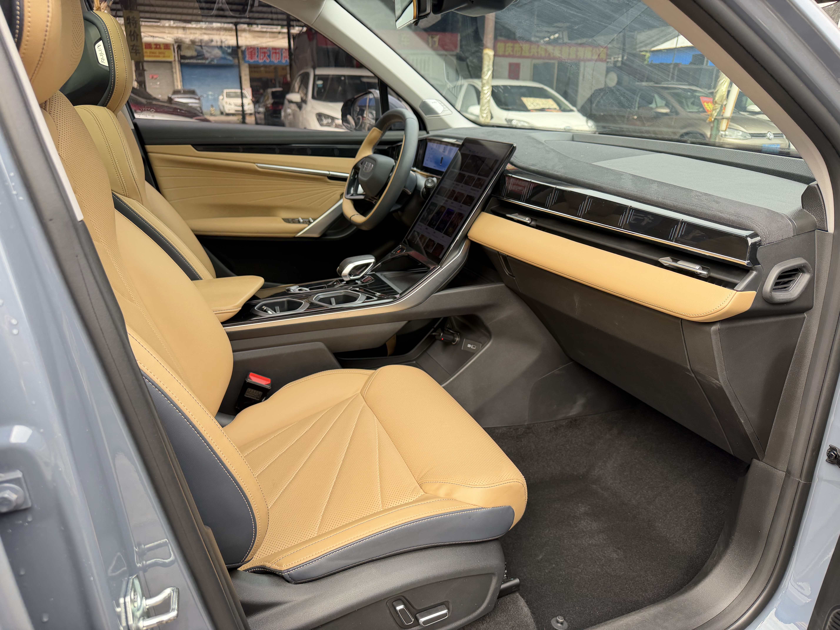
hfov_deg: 71.6
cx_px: 420
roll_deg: -0.8
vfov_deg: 56.8
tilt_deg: -18.7
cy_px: 315
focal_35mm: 24
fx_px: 582
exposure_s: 1/202
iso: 125
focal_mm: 6.76
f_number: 1.78
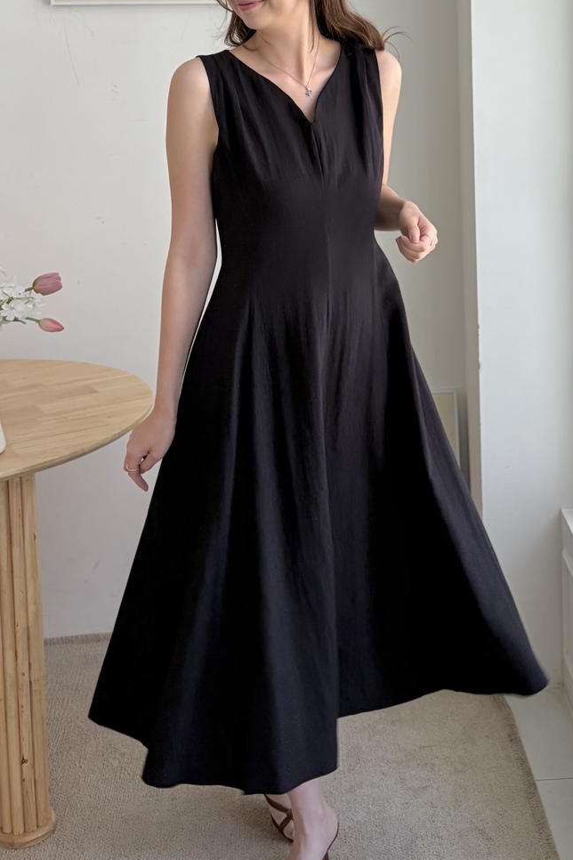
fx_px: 668
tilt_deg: -5.7
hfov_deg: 46.2
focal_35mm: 28
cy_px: 442
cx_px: 333
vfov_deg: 65.5
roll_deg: +1.3
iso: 80
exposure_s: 1/122
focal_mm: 5.96
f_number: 1.6
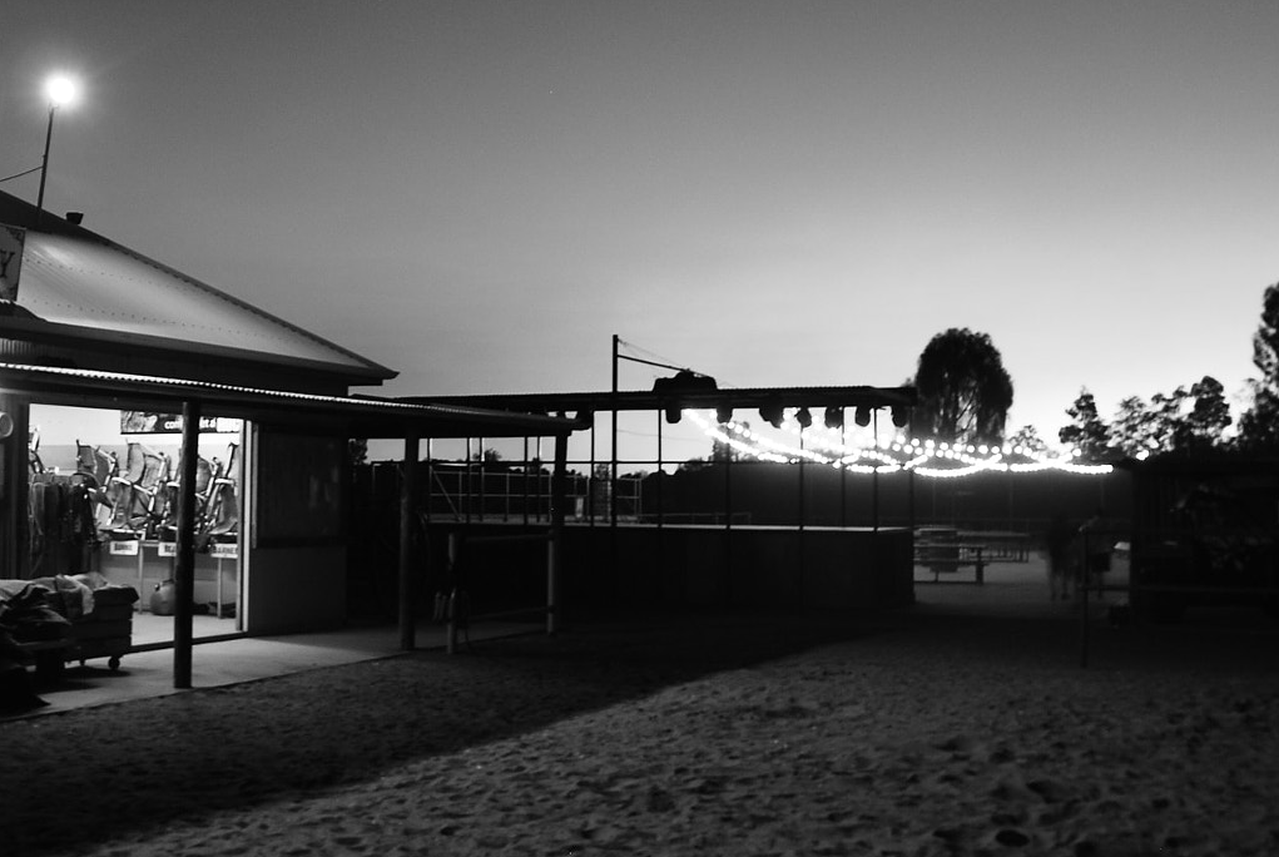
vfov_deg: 28.7
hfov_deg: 41.5
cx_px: 469
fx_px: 1672
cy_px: 384
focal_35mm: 47
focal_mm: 20
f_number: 3.8
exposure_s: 1/1.6
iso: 200
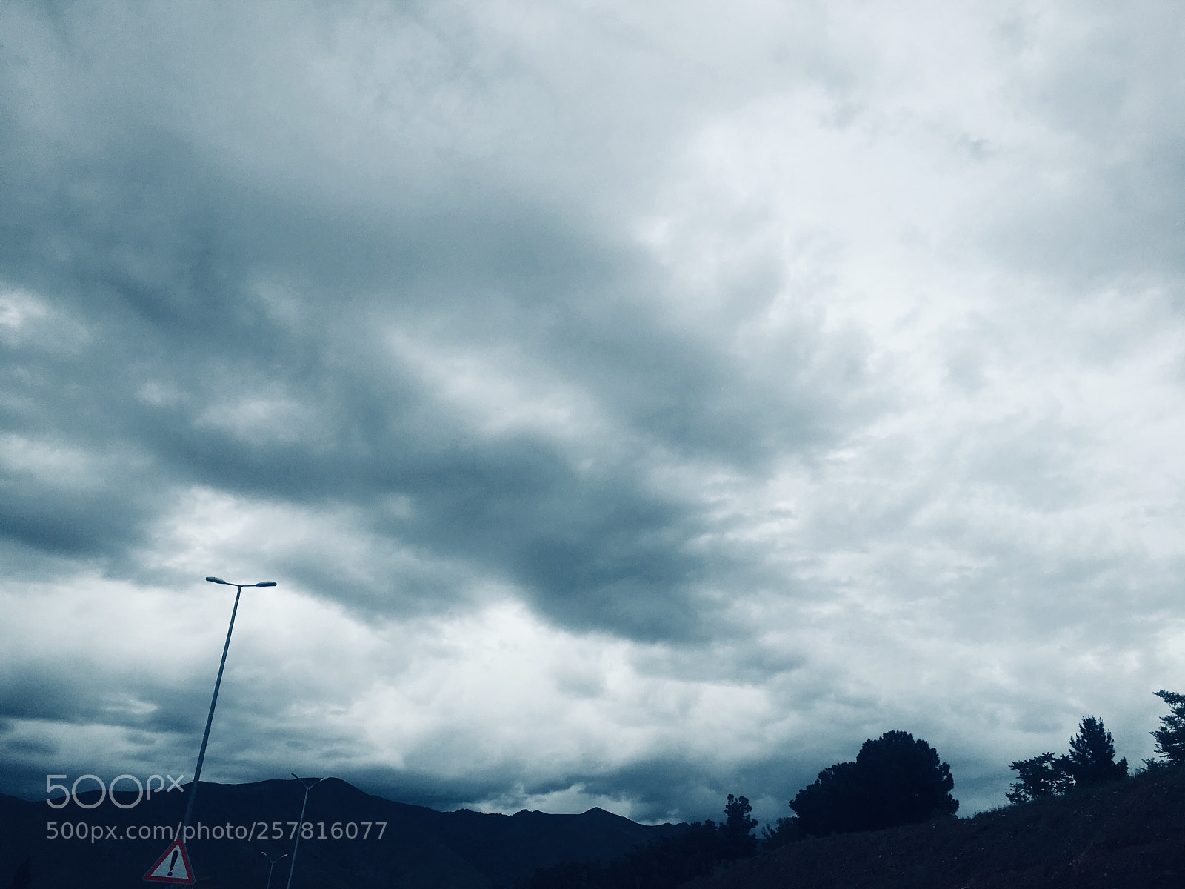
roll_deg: +0.5
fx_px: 993
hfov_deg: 61.7
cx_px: 592
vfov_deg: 48.2
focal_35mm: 29
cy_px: 444
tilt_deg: +21.6
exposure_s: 1/447
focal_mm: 4.15
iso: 25
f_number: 2.2
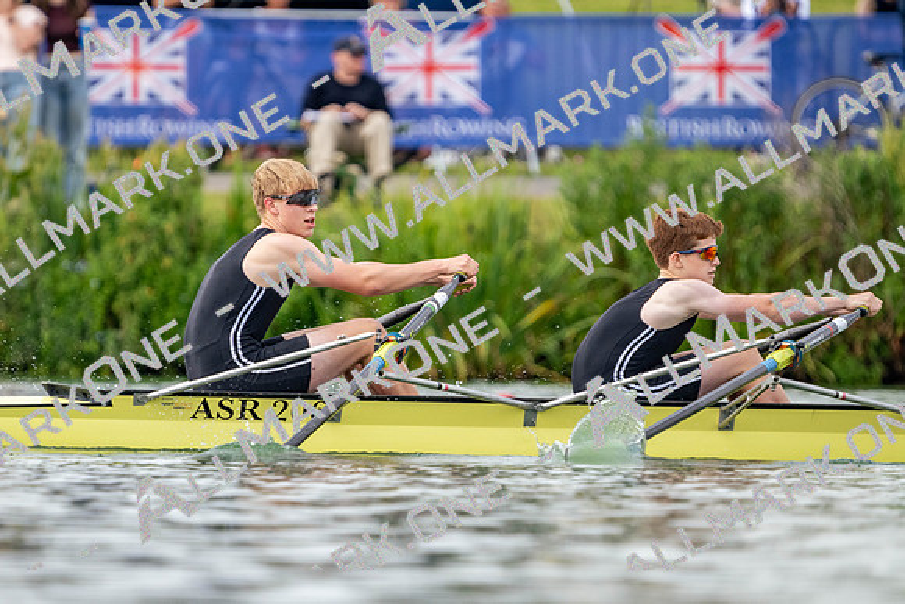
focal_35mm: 838
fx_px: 21070
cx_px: 452
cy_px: 302
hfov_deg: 2.5
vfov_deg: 1.6
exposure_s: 1/1600
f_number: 6.3
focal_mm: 559
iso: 640
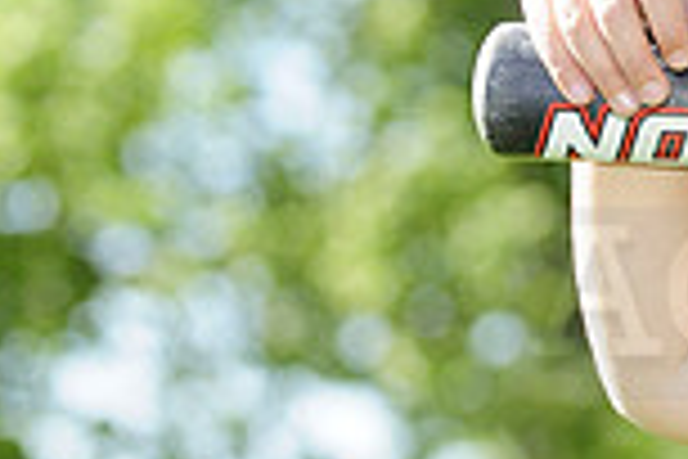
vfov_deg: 2.7
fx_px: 9765
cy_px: 268
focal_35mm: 511
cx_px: 1264
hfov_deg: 4.0
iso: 200
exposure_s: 1/500
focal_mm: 90
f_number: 4.5
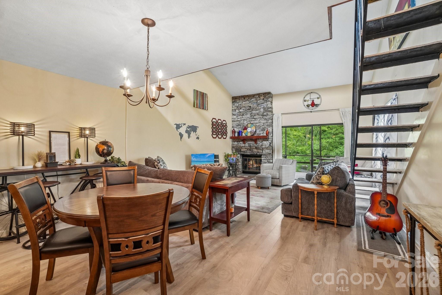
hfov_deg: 100.4
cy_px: 148
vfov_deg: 77.3
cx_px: 221
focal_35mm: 15
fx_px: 184
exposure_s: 1/10
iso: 400
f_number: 8
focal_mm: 10
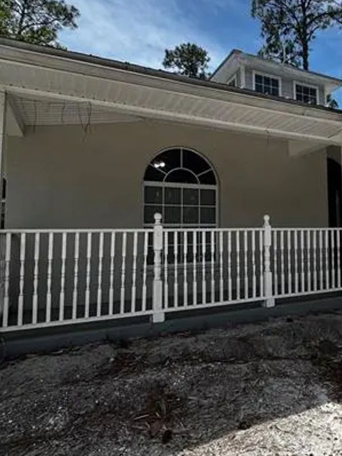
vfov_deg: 65.2
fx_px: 356
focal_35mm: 27
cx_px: 282
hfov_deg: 48.0
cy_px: 208
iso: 50
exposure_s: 1/993
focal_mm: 2.22
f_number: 2.2
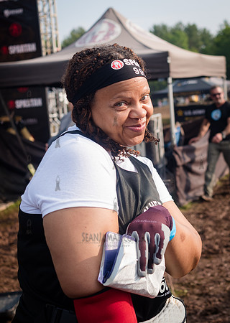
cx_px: 158
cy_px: 151
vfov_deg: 35.7
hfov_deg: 25.6
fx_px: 503
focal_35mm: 55
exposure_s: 1/1250
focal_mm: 35
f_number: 4
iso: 250
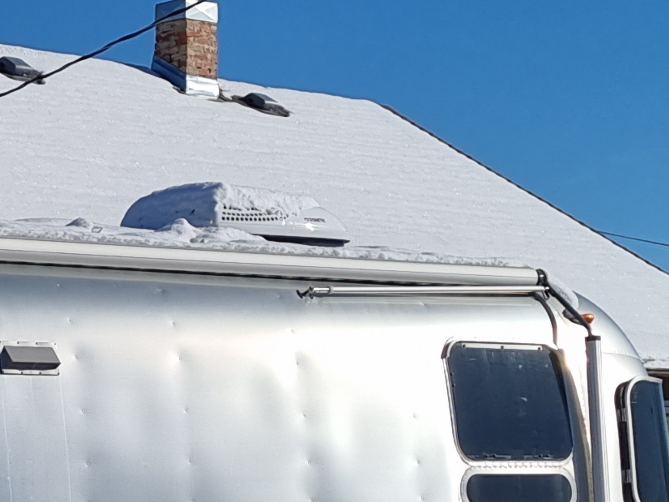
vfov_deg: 20.9
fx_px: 1314
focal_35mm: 68
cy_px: 496
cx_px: -161
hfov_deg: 25.3
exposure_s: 1/11236
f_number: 1.8
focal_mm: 5.4
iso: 50
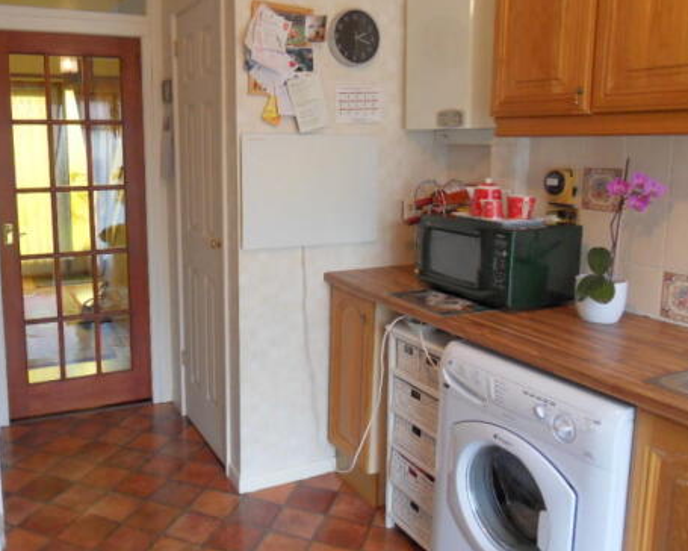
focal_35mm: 30
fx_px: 611
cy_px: 229
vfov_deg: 48.3
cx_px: 268
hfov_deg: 58.2
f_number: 3.3
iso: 200
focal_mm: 4.2
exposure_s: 1/30
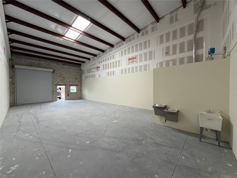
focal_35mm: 14
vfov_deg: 85.7
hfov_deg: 102.1
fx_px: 96
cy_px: 89
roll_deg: -0.4
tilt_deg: +2.7
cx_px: 118
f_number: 2.2
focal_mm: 2.22
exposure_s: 1/121
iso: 100
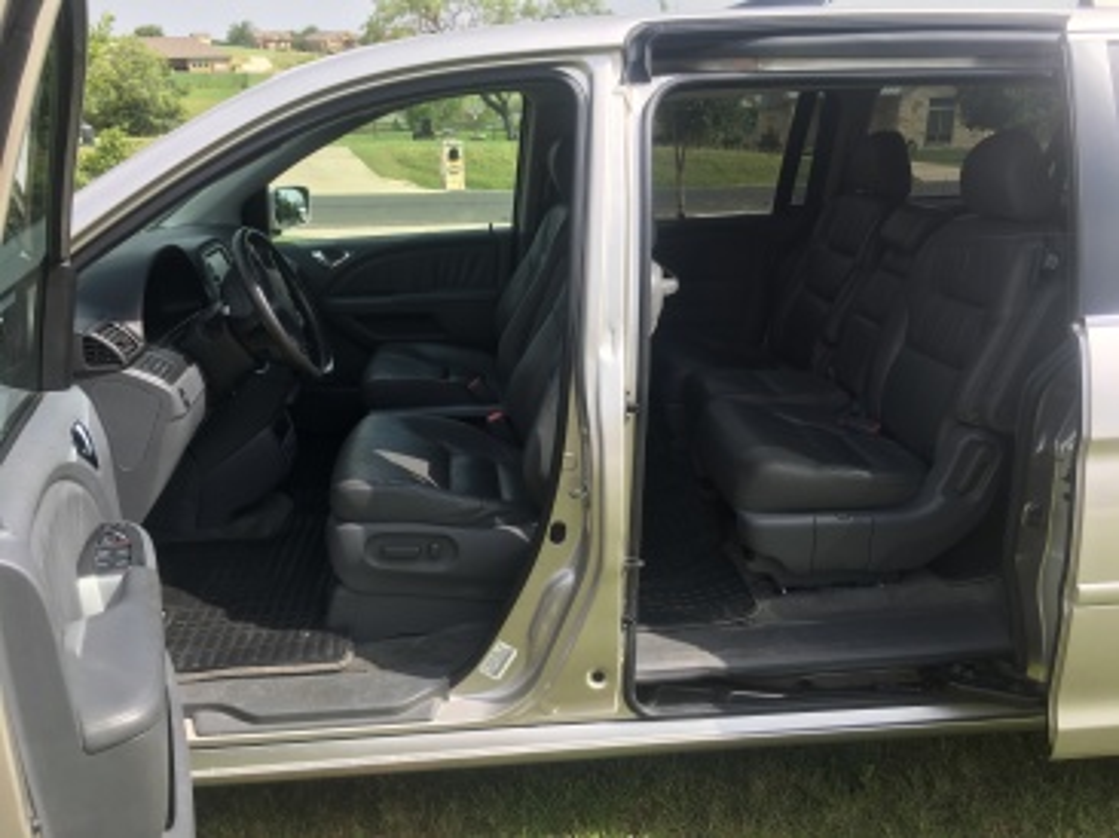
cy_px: 419
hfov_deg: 61.7
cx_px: 560
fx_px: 937
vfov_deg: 48.2
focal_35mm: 29
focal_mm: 4.15
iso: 25
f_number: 2.2
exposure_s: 1/582
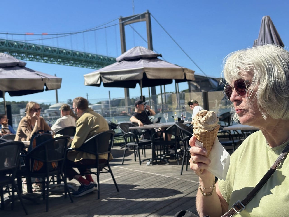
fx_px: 401
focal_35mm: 48
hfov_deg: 39.7
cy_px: 108
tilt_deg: +0.9
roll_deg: +4.9
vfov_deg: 30.3
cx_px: 144
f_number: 1.78
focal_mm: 6.86
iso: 64
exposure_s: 1/3257
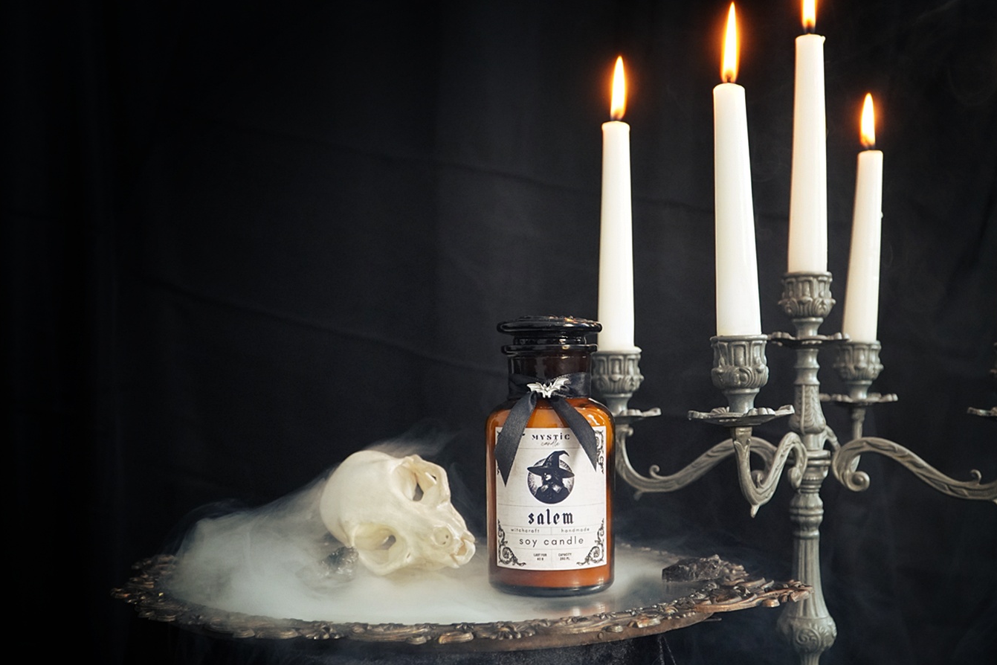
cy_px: 384
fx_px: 1041
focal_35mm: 38
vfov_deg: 35.3
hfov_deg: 51.0
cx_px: 575
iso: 2500
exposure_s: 1/160
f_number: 4
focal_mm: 21
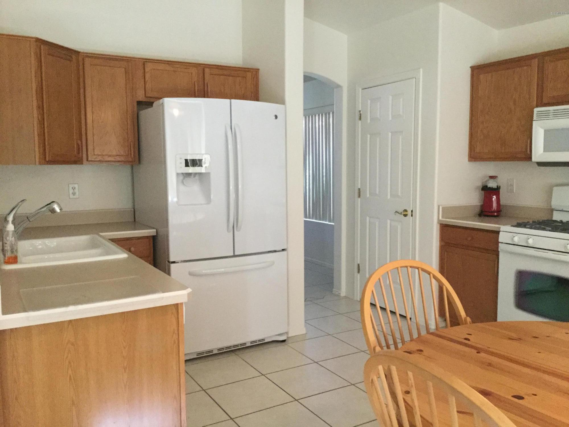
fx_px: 510
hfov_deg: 58.4
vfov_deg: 45.4
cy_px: 214
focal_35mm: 31
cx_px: 284
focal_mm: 3.3
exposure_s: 1/30
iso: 250
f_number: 2.4
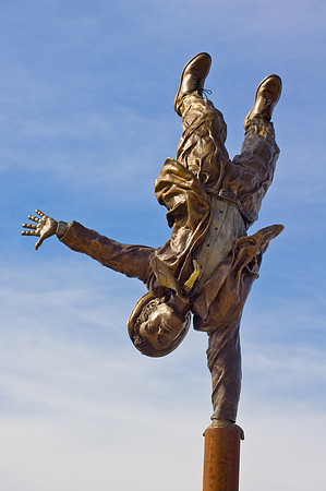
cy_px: 246
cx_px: 163
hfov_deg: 12.2
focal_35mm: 112
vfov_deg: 18.3
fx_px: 1525
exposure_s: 1/640
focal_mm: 75
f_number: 7.1
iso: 200
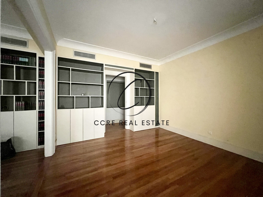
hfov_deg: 106.2
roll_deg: +0.1
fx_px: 99
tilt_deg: -0.3
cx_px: 132
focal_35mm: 13
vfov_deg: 89.9
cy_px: 98
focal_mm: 1.57
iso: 1250
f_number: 1.8
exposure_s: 1/30
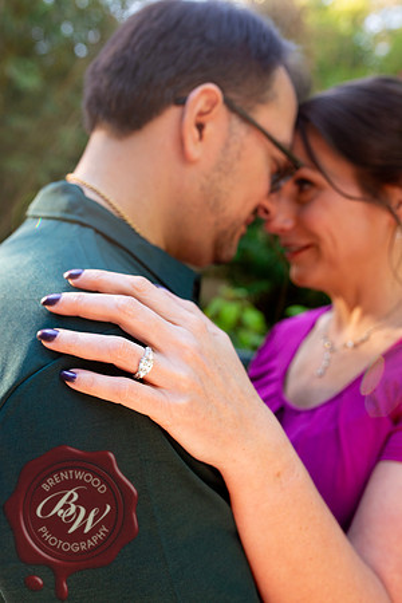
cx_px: 201
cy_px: 302
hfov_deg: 37.9
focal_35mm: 35
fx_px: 586
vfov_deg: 54.4
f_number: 4.5
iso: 320
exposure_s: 1/100
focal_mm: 35
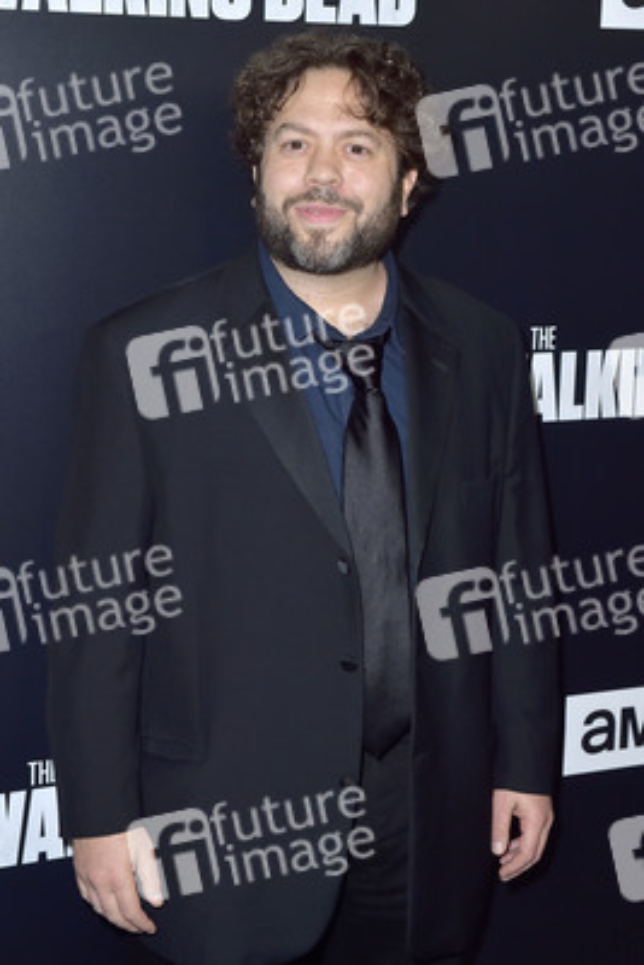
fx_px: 1608
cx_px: 322
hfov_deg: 22.6
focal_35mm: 60
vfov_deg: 33.4
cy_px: 482
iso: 500
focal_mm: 60
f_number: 5.6
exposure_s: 1/250
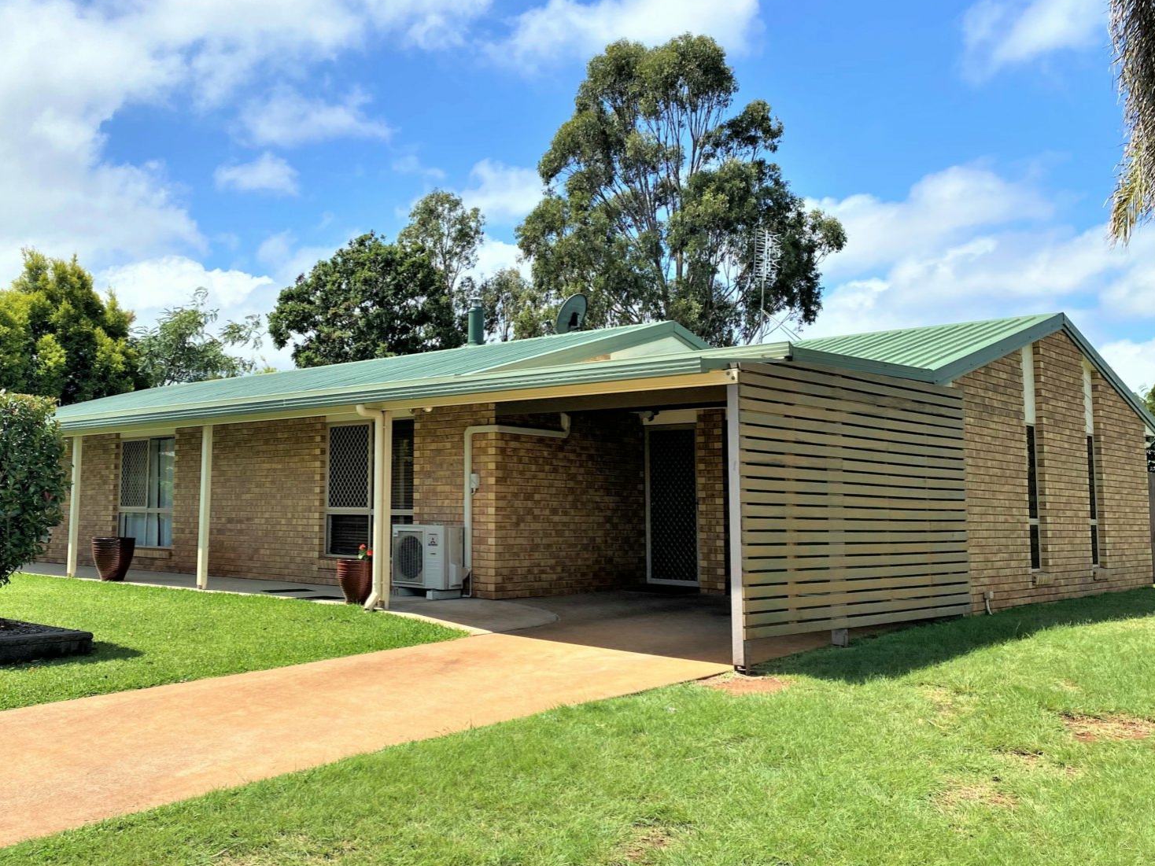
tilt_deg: +4.9
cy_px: 405
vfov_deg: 41.8
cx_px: 402
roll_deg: -0.1
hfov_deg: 53.1
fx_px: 1134
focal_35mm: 34
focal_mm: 4.25
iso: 32
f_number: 1.8
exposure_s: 1/4444
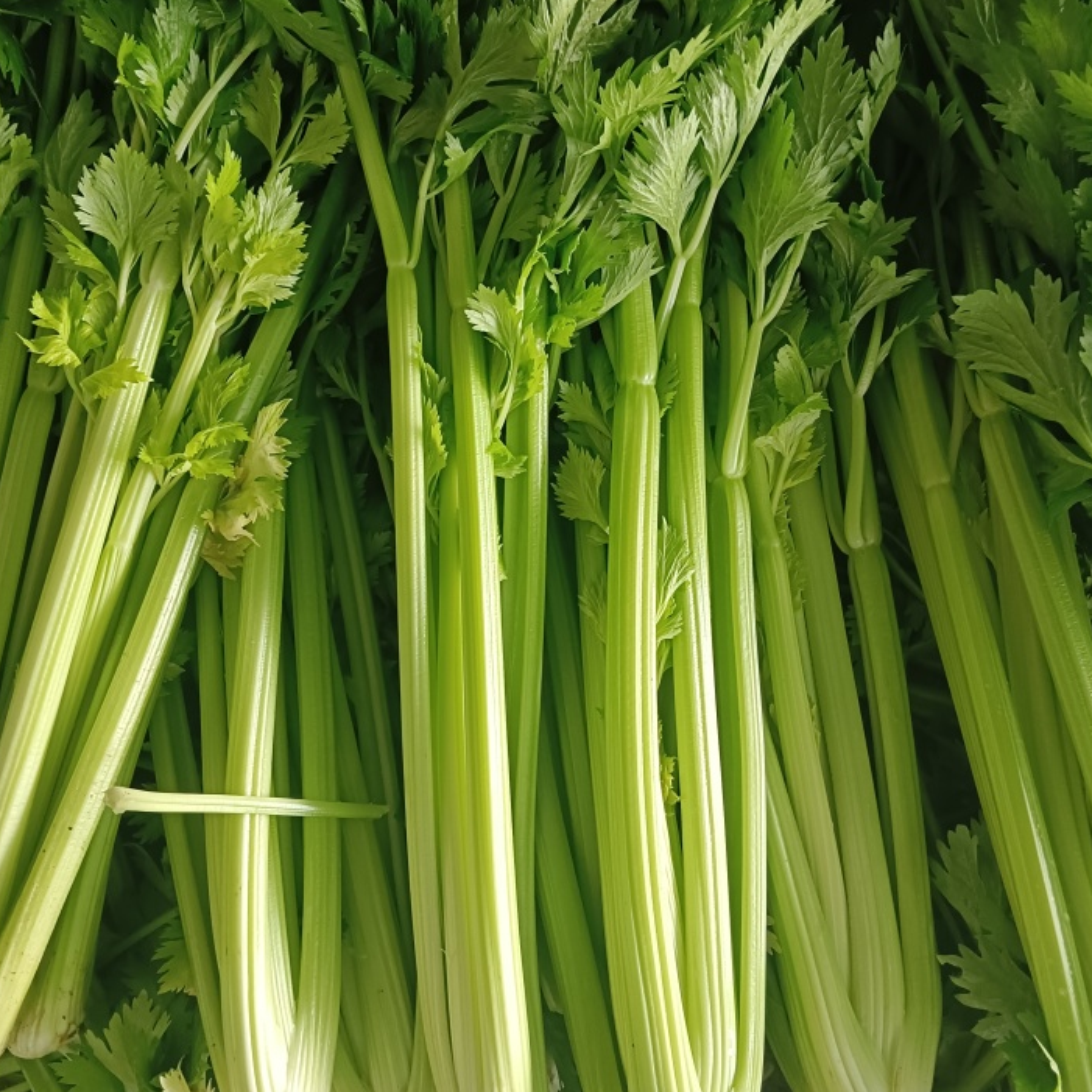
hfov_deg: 47.2
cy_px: 431
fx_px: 1249
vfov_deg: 46.9
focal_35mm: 35
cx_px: 503
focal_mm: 3.96
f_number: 1.8
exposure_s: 1/50
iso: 564
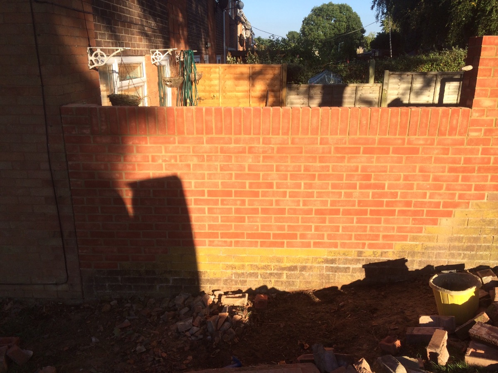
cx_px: 249
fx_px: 432
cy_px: 186
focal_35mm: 30
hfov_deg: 60.0
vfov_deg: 46.8
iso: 32
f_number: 2.2
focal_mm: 4.12
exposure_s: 1/838
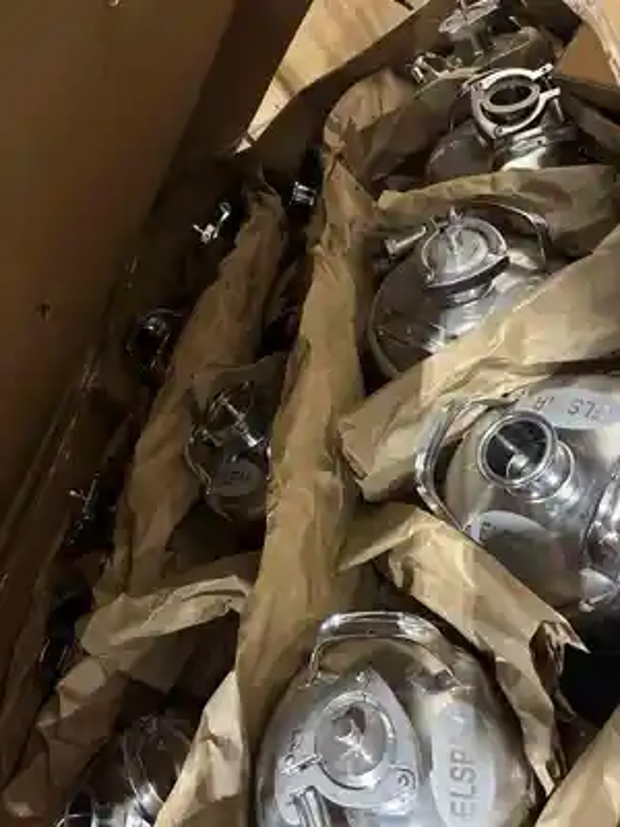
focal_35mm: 26
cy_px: 414
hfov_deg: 53.1
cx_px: 310
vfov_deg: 67.3
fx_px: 621
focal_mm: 5.96
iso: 640
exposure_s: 1/30
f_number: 1.6
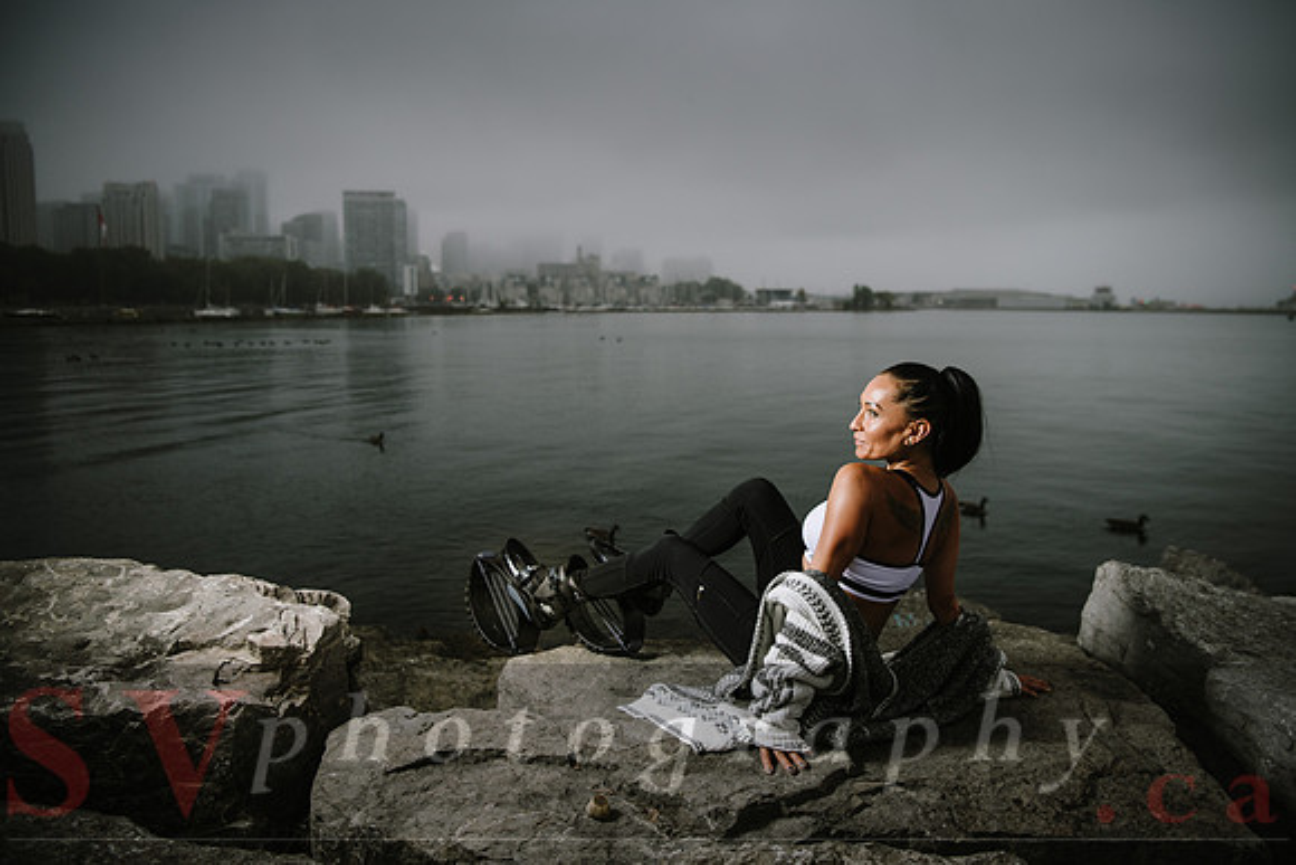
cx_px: 654
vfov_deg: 41.5
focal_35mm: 32
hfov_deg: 59.2
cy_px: 432
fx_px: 1141
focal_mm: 31
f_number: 3.2
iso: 200
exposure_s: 1/160
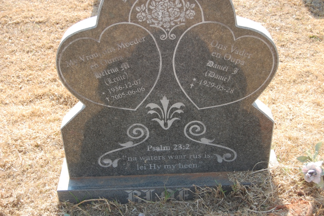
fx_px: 459
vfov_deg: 26.4
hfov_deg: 38.9
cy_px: 108
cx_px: 162
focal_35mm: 51
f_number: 5.6
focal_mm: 34
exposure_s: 1/125
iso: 200
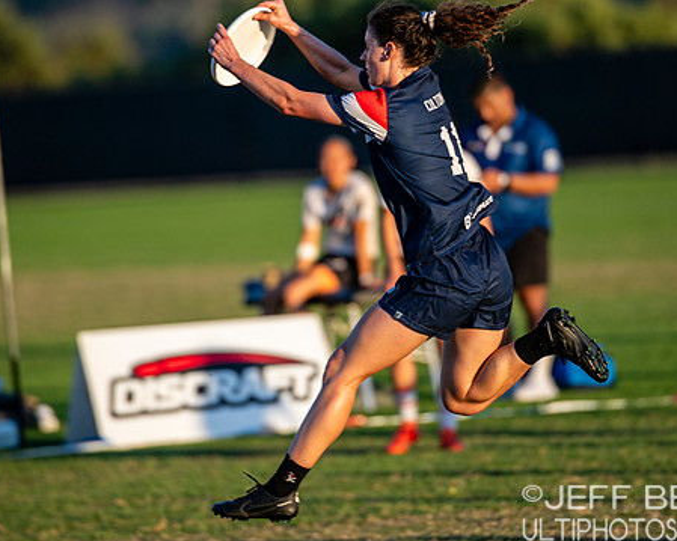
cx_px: 351
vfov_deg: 3.2
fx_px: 9595
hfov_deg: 4.0
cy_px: 180
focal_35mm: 479
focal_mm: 300
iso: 200
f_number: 3.2
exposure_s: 1/1250
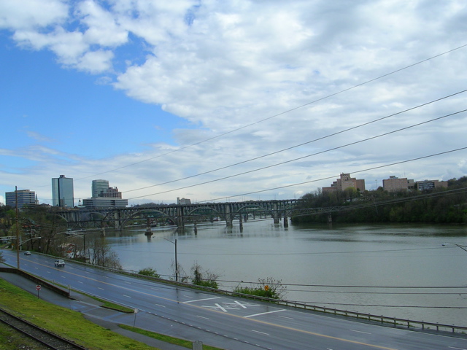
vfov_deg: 37.7
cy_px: 175
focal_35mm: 38
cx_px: 234
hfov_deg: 49.0
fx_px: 513
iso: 50
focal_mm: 5.8
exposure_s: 1/435
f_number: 5.6
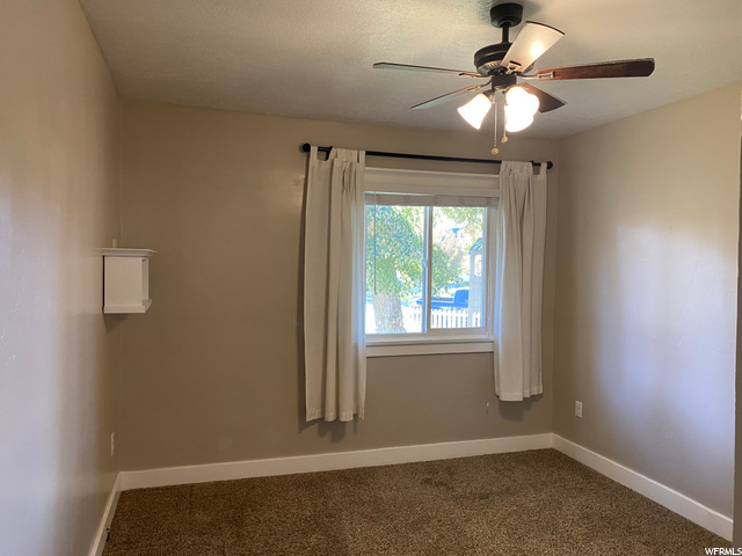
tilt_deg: -1.6
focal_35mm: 26
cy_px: 278
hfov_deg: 67.3
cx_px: 371
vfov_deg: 53.1
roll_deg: -0.9
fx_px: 557
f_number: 1.8
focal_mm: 4.25
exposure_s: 1/60
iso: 160
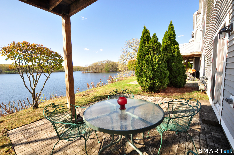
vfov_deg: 77.2
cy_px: 78
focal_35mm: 15
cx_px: 117
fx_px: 97
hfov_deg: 100.5
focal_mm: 10
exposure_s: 1/100
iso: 200
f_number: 9
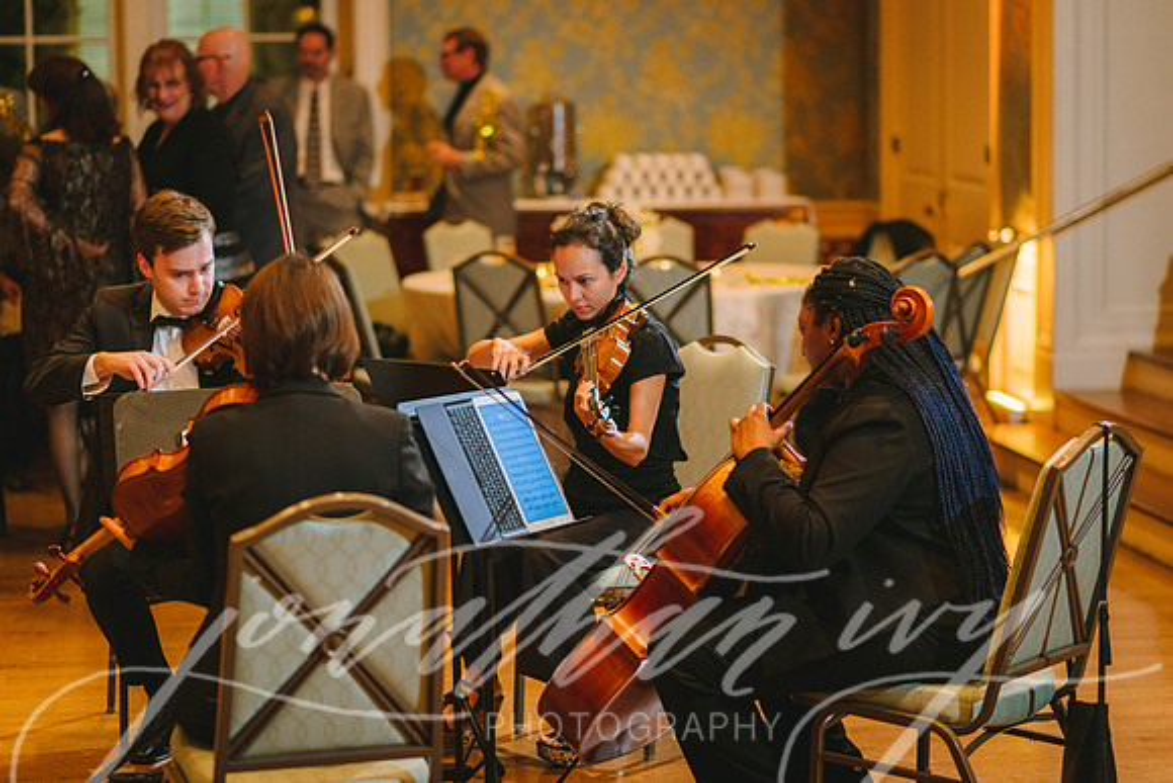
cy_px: 386
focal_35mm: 90
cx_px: 617
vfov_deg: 15.2
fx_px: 2928
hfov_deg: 22.7
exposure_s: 1/160
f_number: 2.2
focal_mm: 85
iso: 800
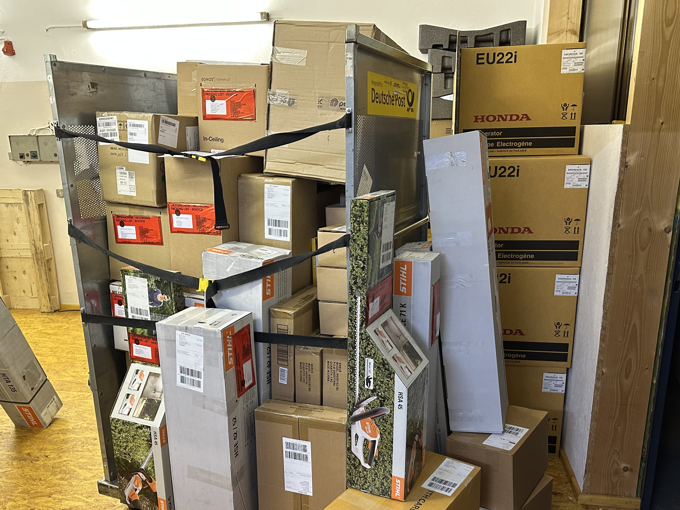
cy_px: 299
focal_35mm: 30
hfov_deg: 60.0
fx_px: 589
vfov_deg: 46.6
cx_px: 339
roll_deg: +0.2
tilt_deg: -15.2
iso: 320
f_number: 1.78
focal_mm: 6.86
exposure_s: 1/50
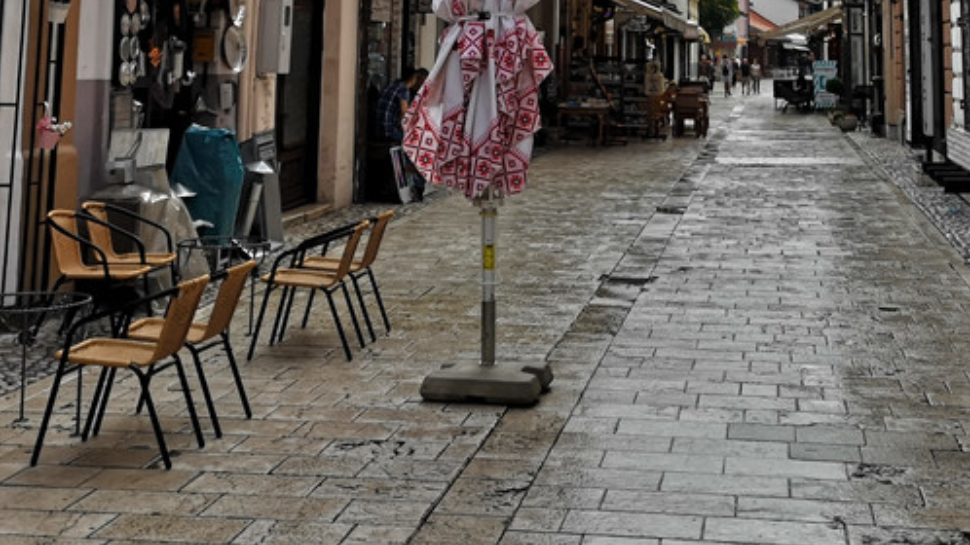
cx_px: 550
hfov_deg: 33.3
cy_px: -183
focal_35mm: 63
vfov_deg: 17.8
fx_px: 1620
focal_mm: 3.95
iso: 50
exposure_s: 1/4566
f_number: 1.8
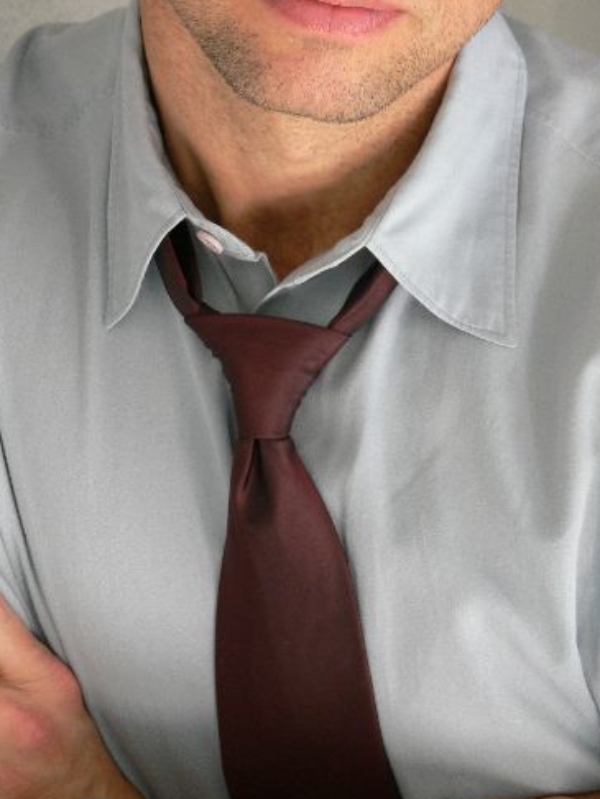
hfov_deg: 9.8
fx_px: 3487
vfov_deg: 13.0
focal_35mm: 151
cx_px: 439
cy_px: 166
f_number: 3.2
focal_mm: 19.1
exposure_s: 1/30
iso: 80
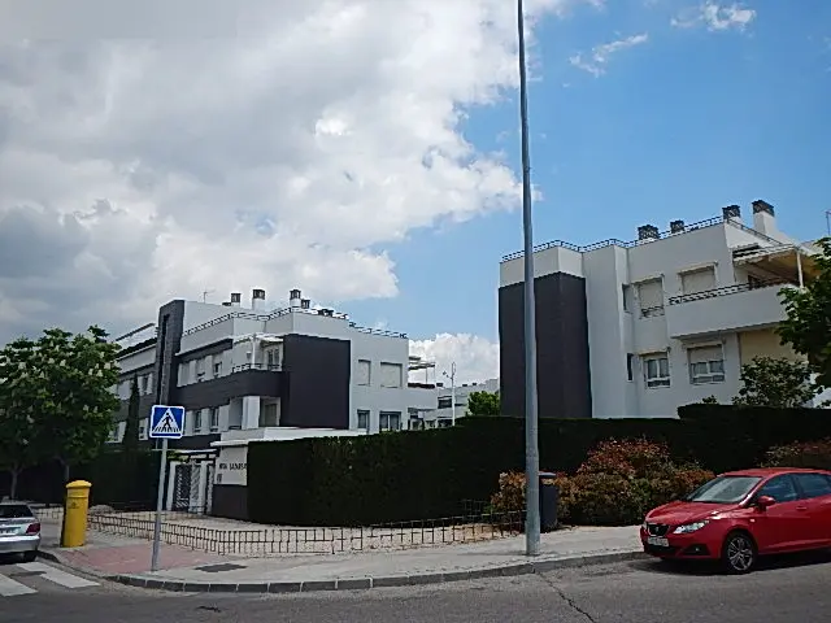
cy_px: 312
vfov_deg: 49.7
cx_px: 416
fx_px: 672
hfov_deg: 63.4
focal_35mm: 28
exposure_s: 1/1250
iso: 125
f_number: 3.9
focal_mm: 5
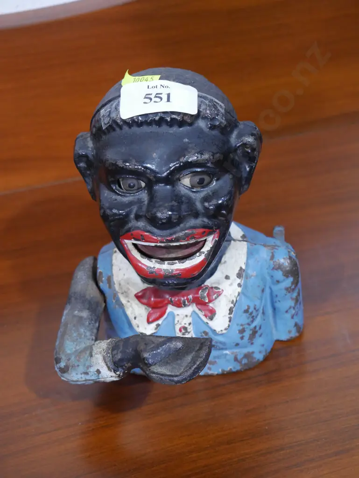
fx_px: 912
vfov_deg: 29.4
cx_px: 180
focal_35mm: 66
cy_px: 239
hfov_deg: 22.3
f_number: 5.4
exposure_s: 1/80
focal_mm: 33
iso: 2000
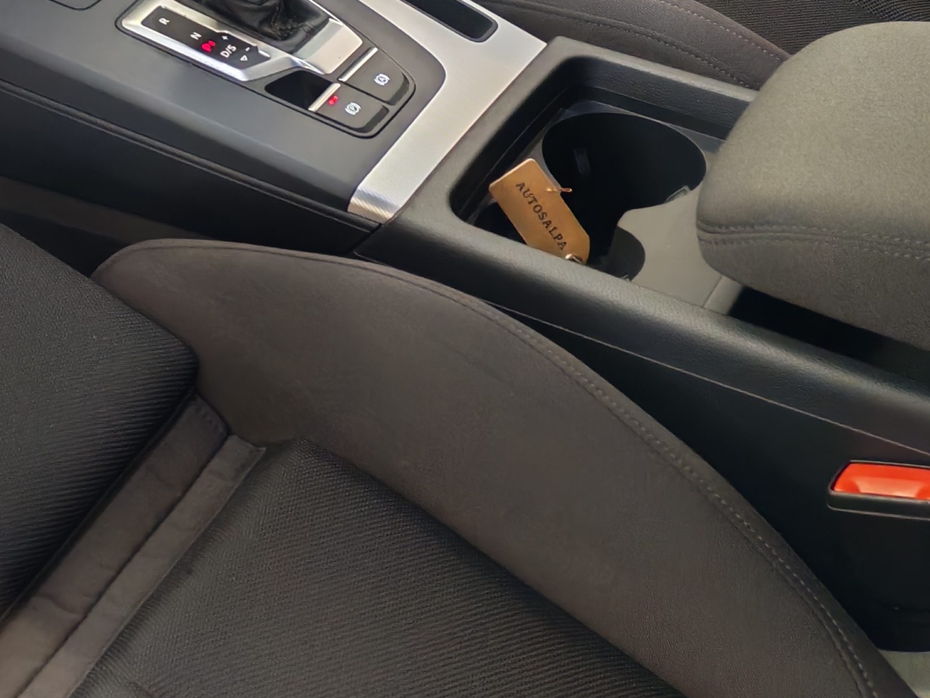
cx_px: -30
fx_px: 2015
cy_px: -106
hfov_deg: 24.6
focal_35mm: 75
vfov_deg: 18.7
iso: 1250
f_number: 1.9
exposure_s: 1/100
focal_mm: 6.12
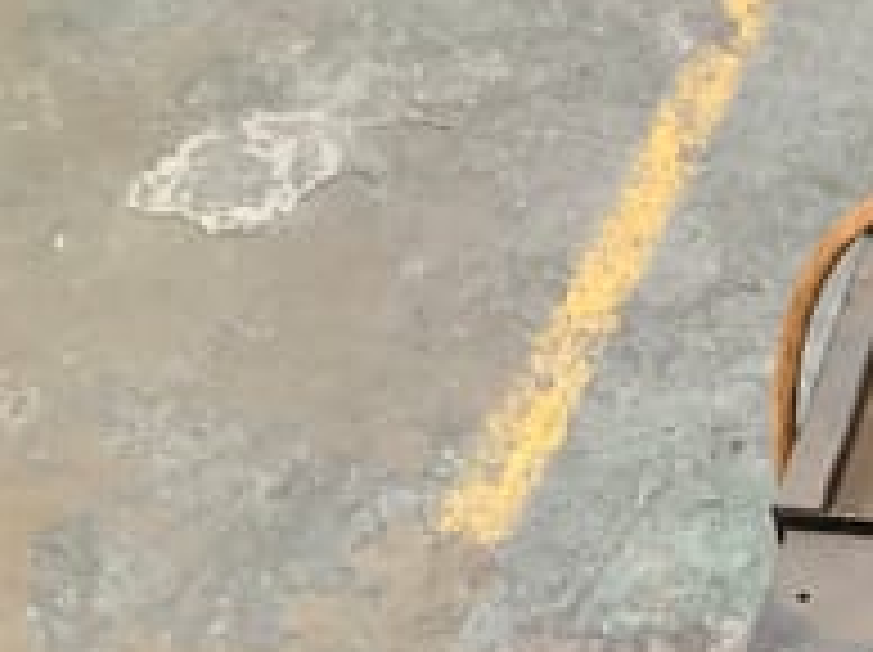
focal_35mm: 80
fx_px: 2015
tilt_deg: -48.6
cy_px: 798
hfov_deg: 22.3
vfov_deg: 17.5
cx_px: 1080
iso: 320
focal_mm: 3.3
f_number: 2.4
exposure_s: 1/33
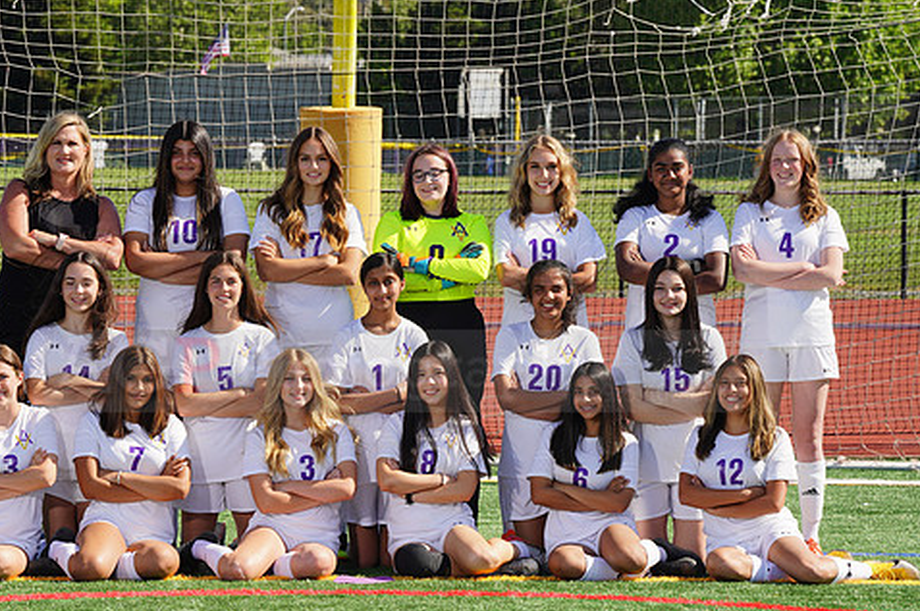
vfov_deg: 6.4
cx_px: 368
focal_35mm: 213
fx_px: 5438
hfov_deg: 9.7
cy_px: 355
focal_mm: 175
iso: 200
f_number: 13
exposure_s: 1/250
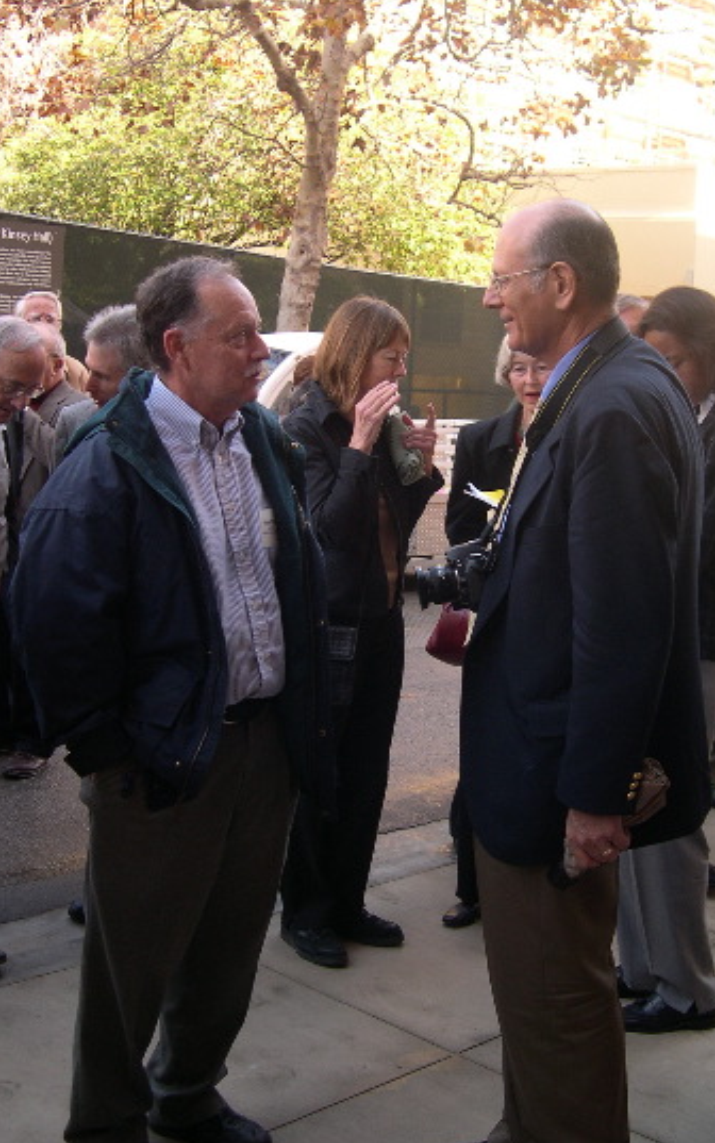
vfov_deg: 41.7
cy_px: 483
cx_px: 421
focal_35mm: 48
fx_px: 1495
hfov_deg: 26.8
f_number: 2.8
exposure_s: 1/96.4
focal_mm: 8
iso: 100
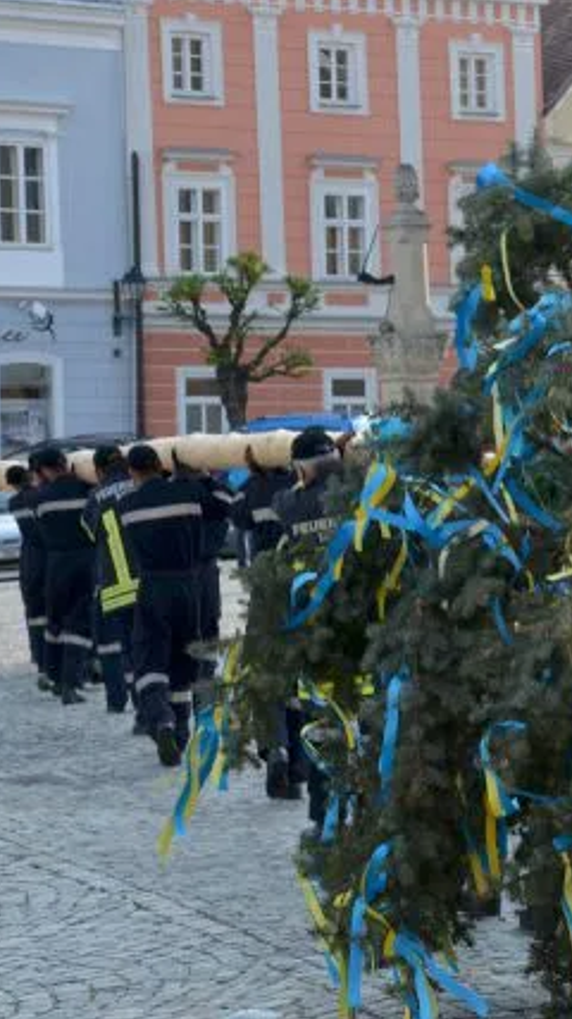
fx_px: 3345
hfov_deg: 9.7
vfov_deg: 17.3
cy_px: 508
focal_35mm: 124
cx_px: 603
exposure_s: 1/250
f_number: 8
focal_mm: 52
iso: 200
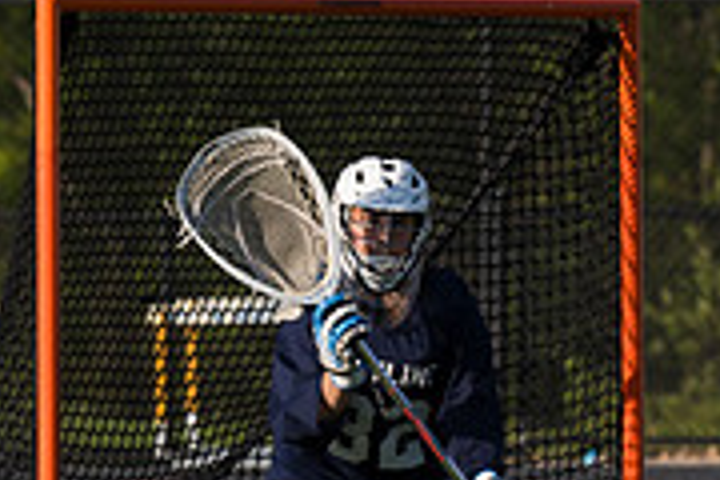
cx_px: 1124
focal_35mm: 967
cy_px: 332
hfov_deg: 2.1
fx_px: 19338
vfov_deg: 1.4
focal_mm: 200
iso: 250
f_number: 5.6
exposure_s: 1/1600
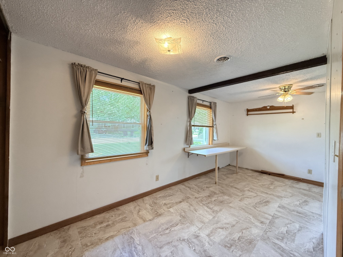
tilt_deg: +0.0
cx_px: 172
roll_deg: -1.7
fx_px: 139
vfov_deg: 85.7
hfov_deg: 102.1
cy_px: 128
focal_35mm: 14
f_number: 2.2
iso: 400
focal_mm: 2.22
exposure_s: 1/120
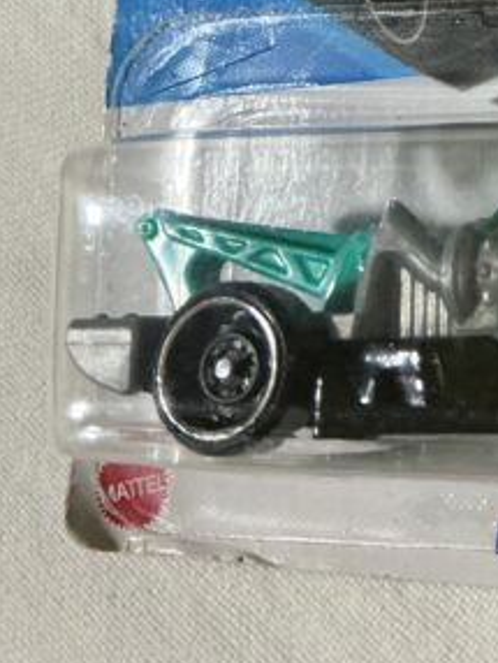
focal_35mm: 81
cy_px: -211
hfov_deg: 17.1
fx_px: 1551
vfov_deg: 21.6
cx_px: 651
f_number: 1.8
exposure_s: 1/60
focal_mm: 3
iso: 250
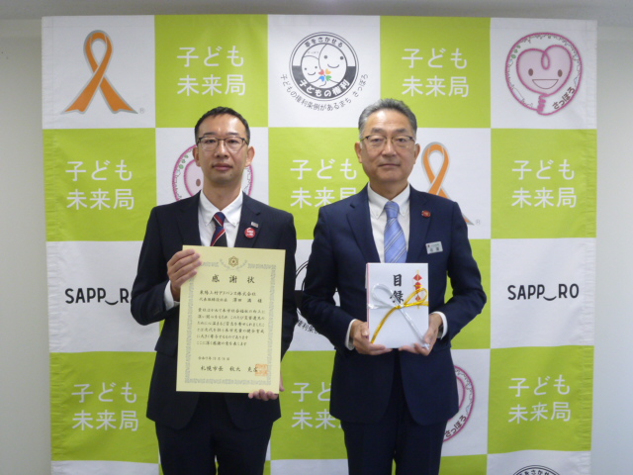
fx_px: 786
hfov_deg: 43.9
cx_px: 316
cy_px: 238
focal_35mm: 43
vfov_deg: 33.6
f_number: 3.7
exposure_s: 1/40
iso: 200
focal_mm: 7.7
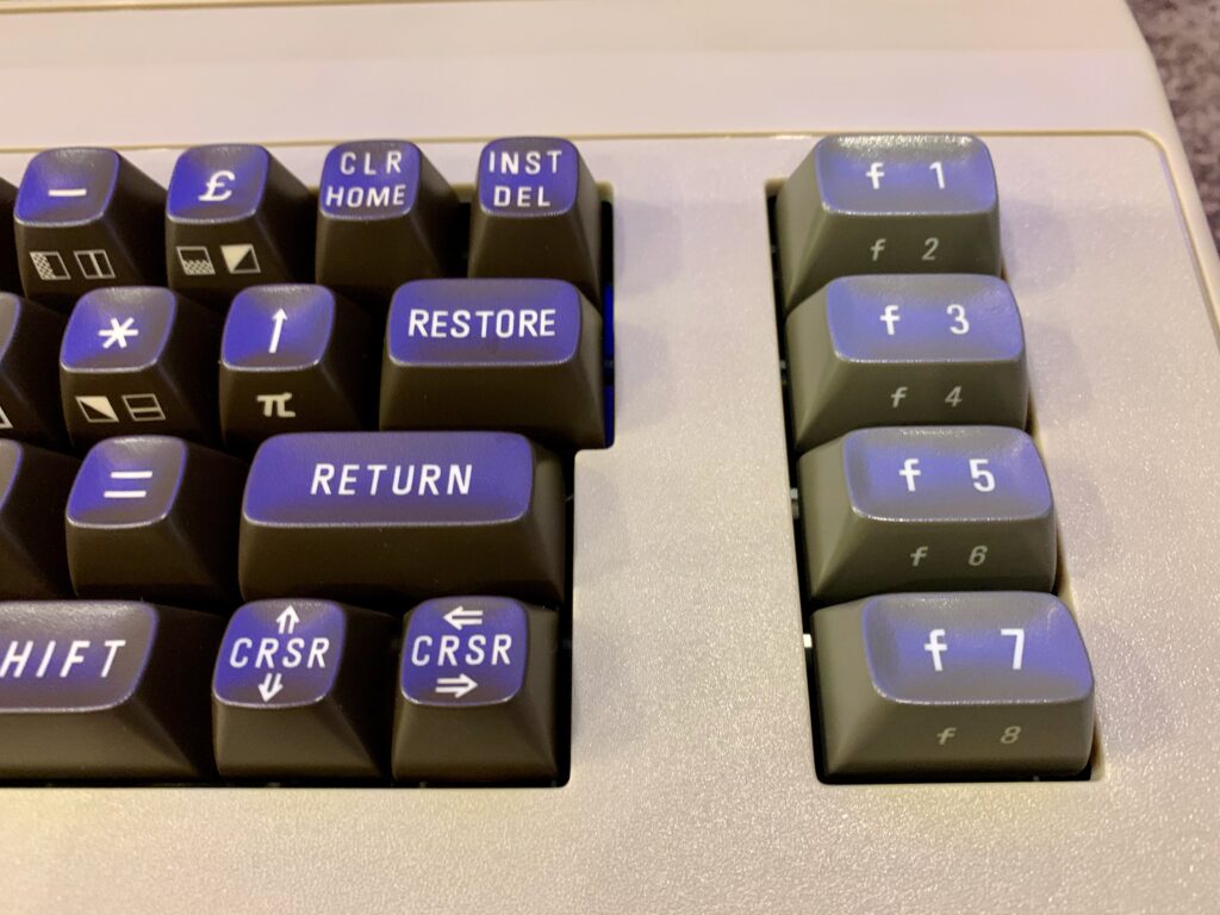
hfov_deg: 67.3
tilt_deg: -58.2
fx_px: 916
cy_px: 458
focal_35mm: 26
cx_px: 610
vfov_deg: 53.1
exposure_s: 1/25
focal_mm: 4.25
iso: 400
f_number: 1.8
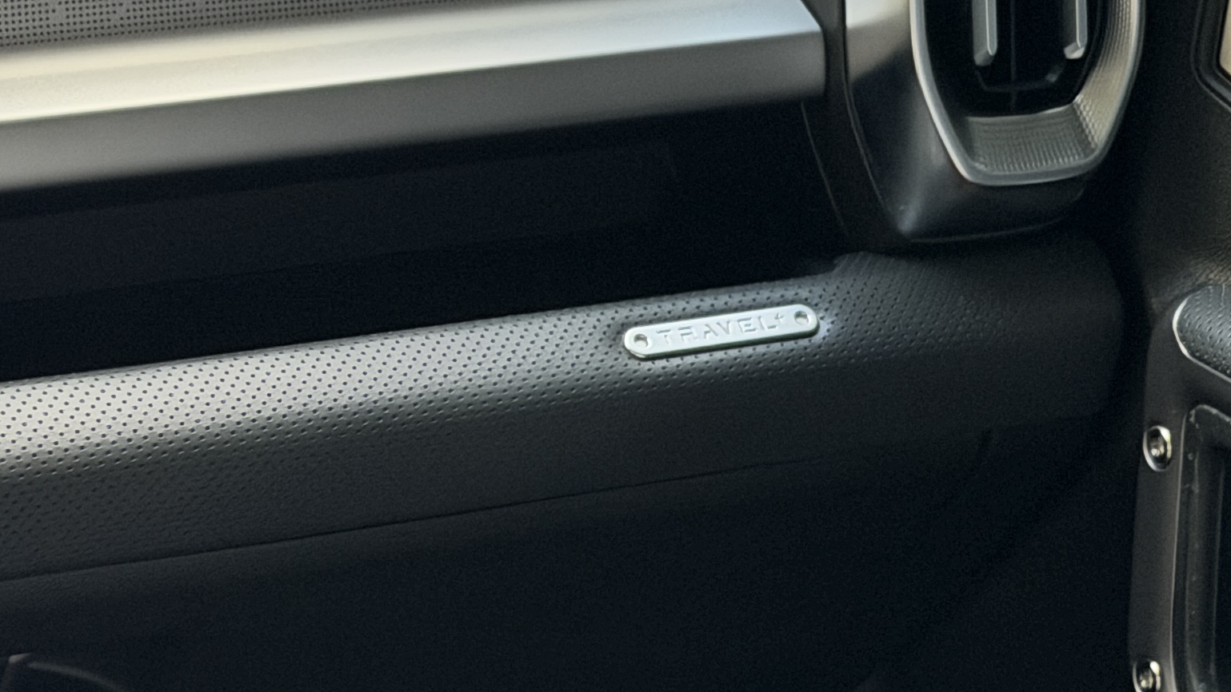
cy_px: 375
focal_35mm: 137
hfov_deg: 15.6
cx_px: 358
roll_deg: +0.2
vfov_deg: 8.9
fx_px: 4472
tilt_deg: -19.8
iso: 320
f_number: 1.78
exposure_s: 1/40
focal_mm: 6.76
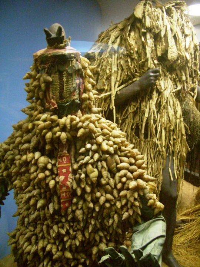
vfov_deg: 52.6
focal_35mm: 35
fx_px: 270
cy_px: 134
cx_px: 100
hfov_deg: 40.7
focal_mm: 5.8
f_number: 2.6
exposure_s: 1/8
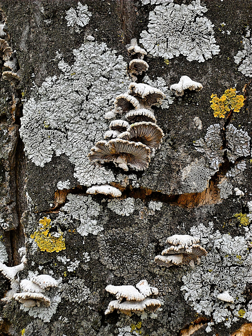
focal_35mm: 105
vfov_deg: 18.7
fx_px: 1019
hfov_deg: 14.1
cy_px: 168
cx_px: 126
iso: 129
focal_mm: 17.48
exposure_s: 1/60
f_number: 5.3
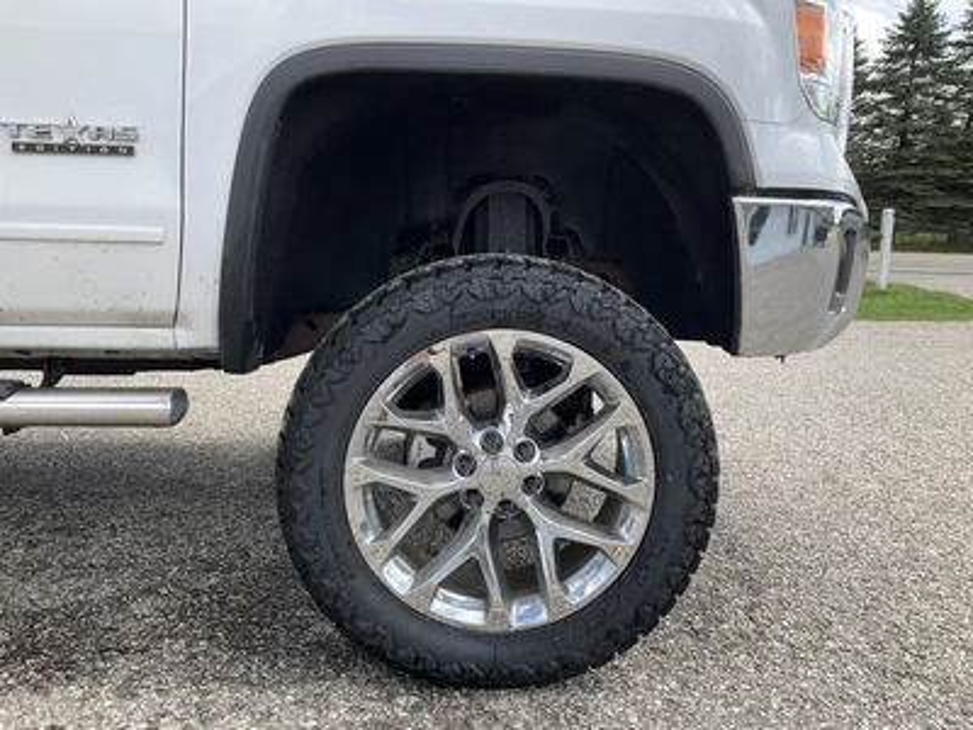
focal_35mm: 29
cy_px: 365
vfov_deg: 48.2
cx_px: 486
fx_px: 815
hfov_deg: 61.7
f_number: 1.8
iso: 25
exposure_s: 1/642
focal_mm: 3
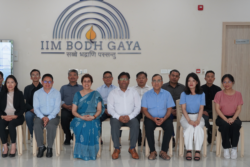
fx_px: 403
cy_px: 101
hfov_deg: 34.3
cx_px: 91
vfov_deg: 23.3
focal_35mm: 58
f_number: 4.5
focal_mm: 43
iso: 1000
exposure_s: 1/160
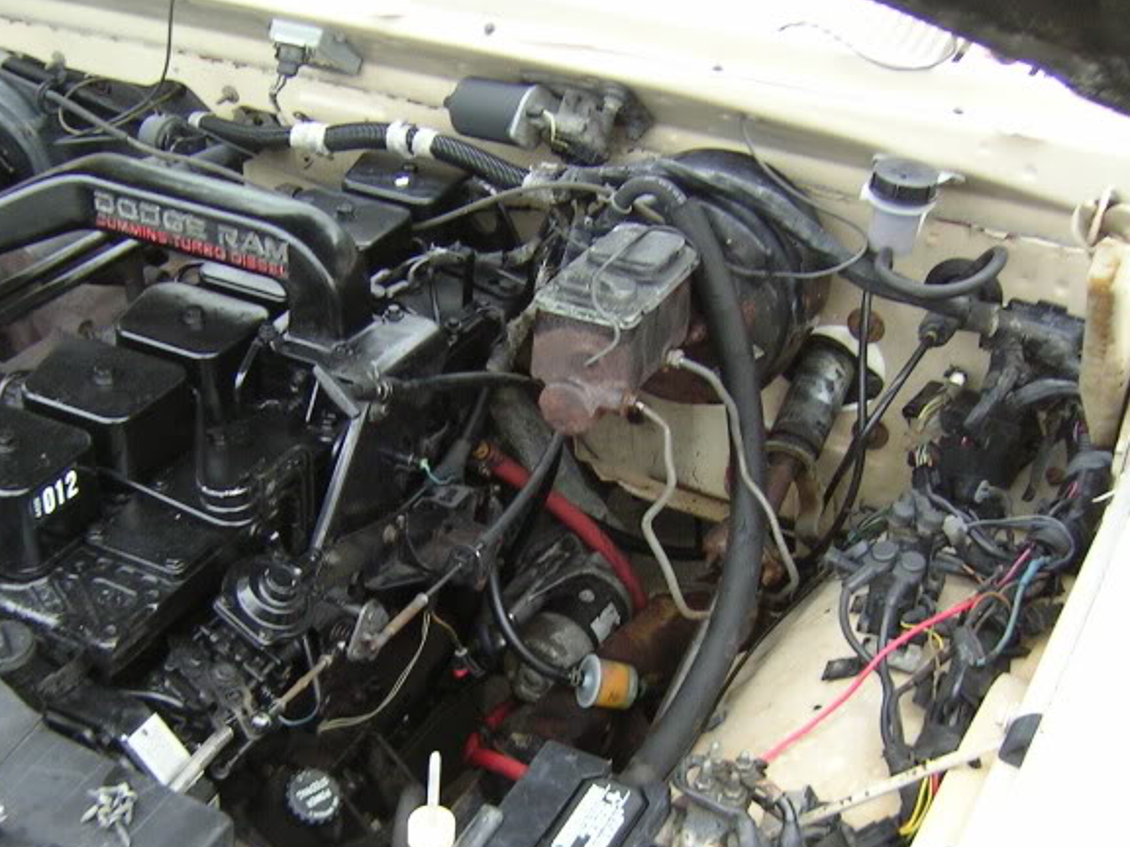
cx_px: 473
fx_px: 1632
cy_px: 569
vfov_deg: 28.9
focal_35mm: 50
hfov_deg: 38.1
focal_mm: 5.6
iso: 100
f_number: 2.8
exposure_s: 1/32.2
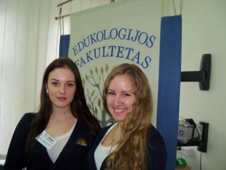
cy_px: 85
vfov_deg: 40.7
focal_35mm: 35
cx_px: 113
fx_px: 229
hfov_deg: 52.6
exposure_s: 1/30
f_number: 3.5
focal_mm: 6.2
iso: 200
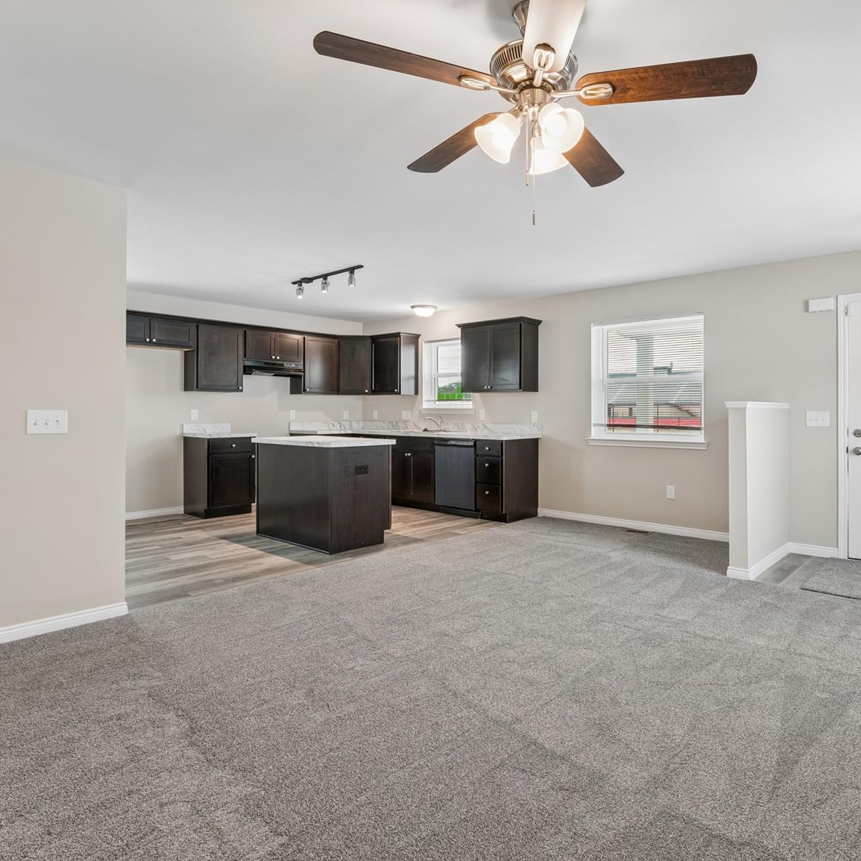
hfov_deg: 71.9
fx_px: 585
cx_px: 518
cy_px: 421
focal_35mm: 21
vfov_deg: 72.7
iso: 400
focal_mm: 15.6
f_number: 13
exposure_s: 1/5
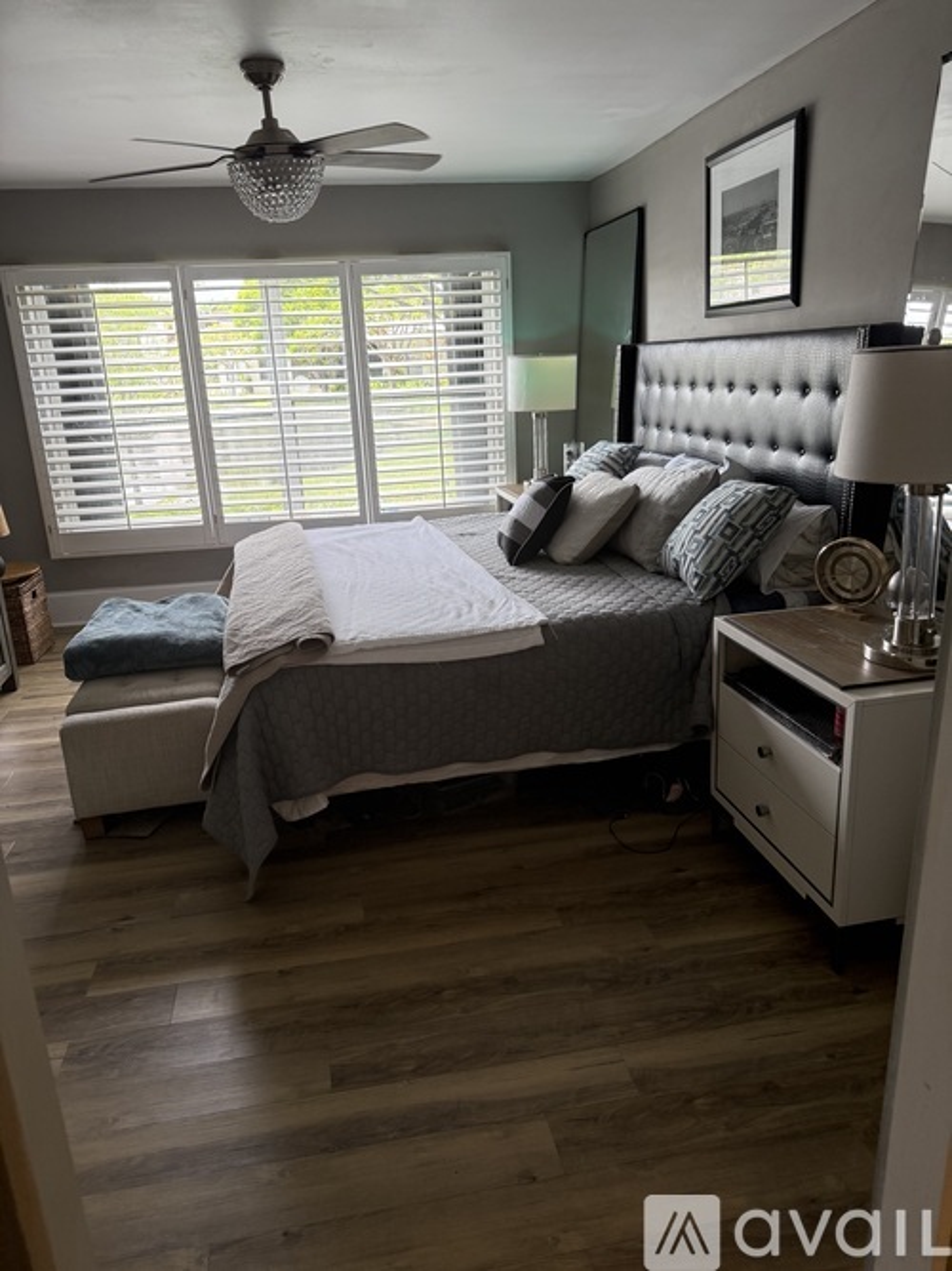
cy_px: 636
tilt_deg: -15.7
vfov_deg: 71.6
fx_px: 880
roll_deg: +2.4
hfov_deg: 56.8
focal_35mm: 24
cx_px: 476
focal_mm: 6.76
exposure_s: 1/230
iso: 160
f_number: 1.78
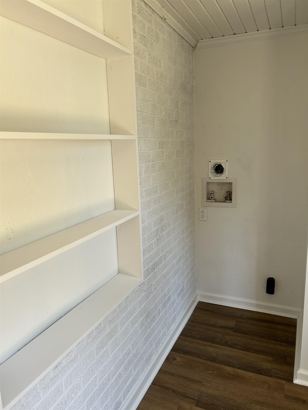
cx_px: 154
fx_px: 308
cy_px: 205
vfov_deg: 67.3
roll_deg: +1.3
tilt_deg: -12.2
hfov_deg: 53.1
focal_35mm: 26
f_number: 1.5
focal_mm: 5.7
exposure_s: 1/196
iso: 40
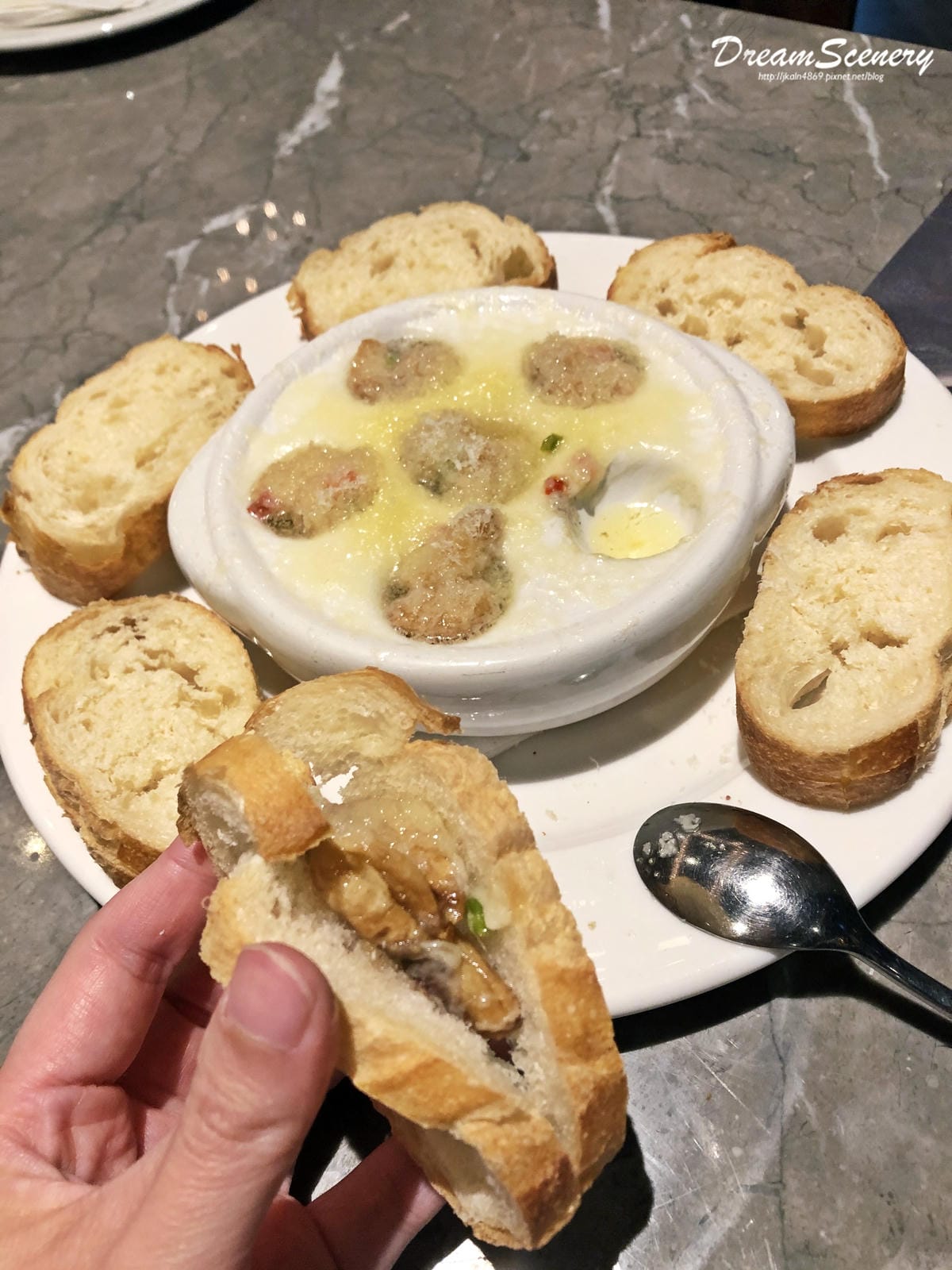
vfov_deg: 63.4
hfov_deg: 49.7
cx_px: 476
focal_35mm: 28
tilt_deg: -52.9
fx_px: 1027
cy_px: 635
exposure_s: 1/15
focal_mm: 3.99
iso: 40
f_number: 1.8
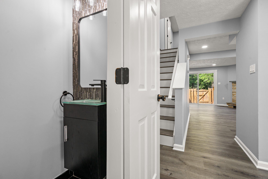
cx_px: 134
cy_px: 90
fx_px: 119
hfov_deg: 96.7
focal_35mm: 16
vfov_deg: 73.7
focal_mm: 16
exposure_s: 1/15
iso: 400
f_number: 8
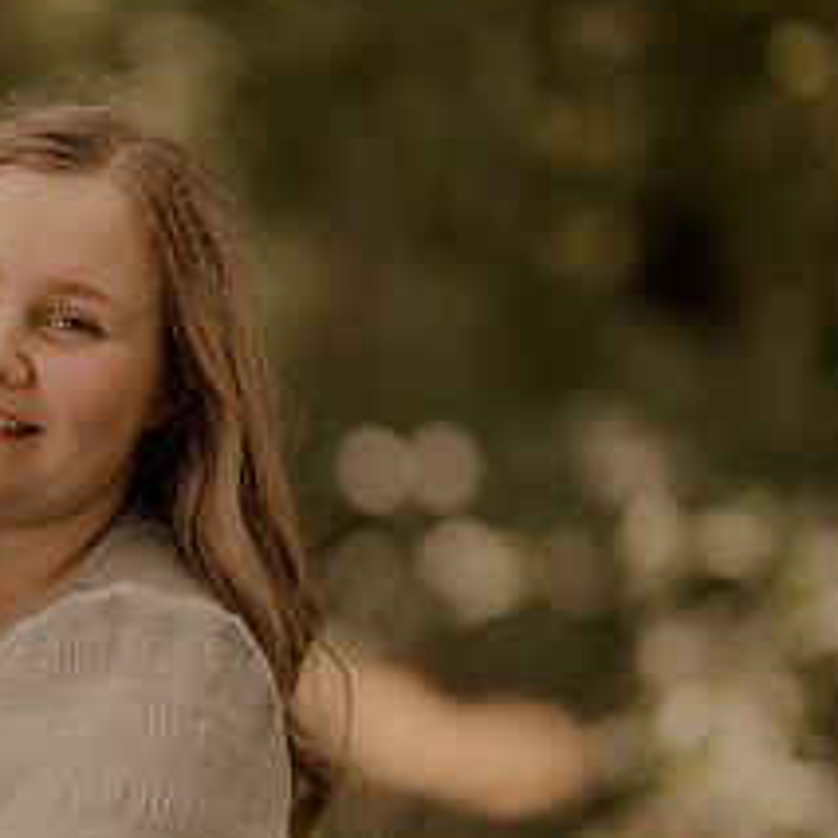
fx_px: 5396
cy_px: 584
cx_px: -134
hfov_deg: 8.8
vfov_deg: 8.9
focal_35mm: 197
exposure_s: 1/1000
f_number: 1.4
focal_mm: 85
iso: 160
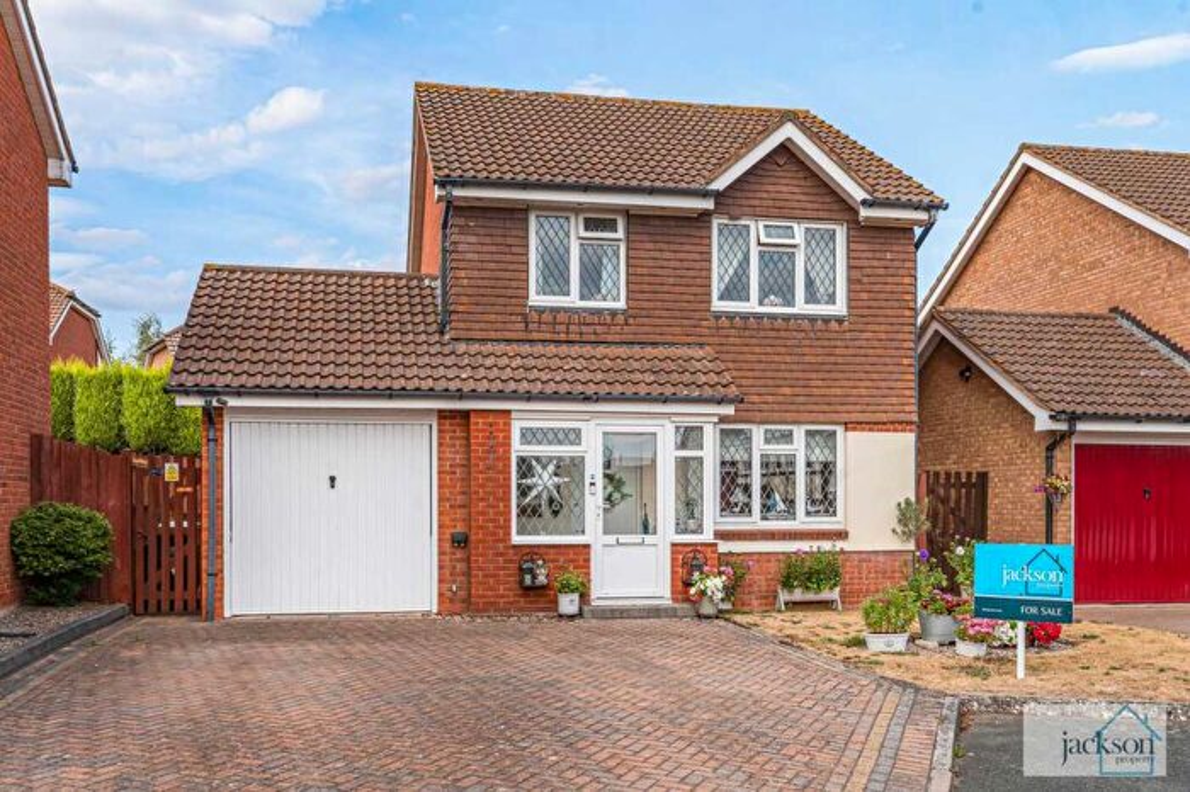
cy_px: 396
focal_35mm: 33
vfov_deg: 39.9
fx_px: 1090
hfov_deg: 57.2
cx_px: 595
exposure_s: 1/125
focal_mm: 33
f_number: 9
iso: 100
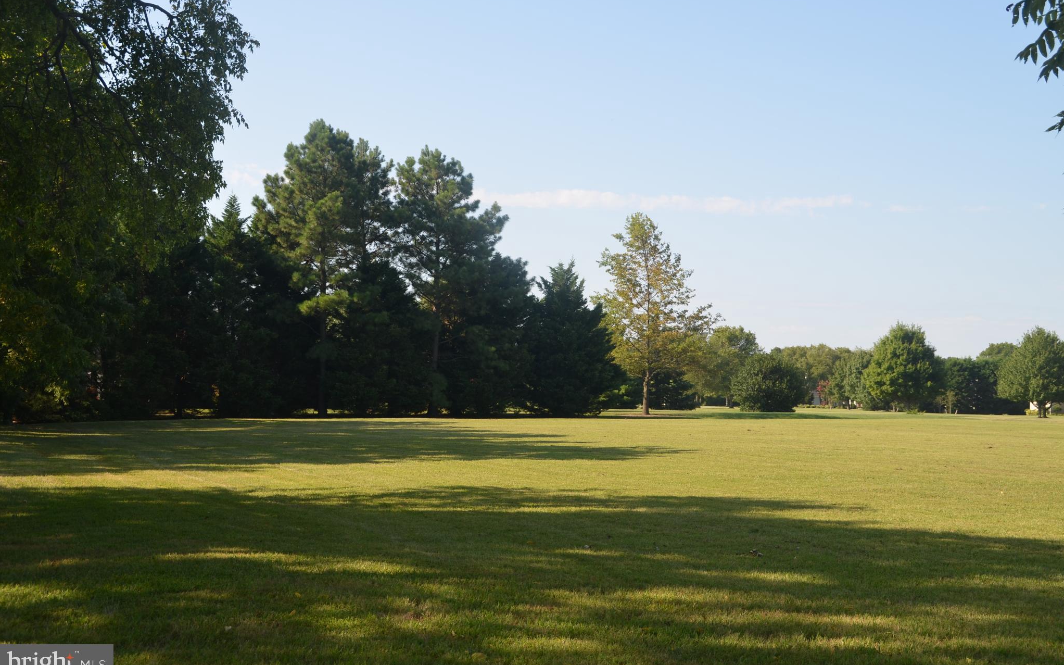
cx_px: 532
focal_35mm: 54
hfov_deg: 37.9
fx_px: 1551
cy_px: 329
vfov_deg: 24.2
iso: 100
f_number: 8
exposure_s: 1/200
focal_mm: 35
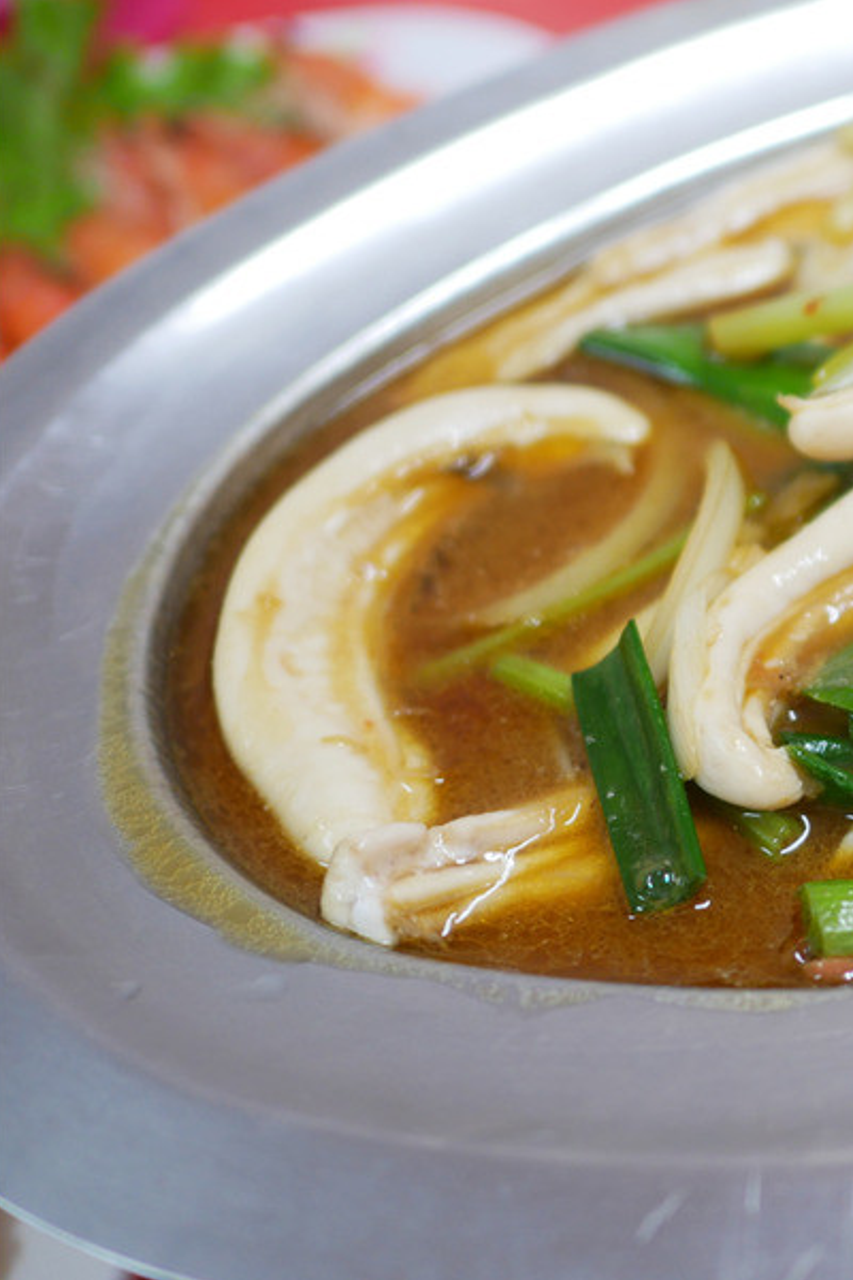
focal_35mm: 52
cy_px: 559
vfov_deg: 38.1
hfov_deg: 23.5
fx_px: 1848
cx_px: 1058
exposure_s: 1/60
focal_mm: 15
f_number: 1.7
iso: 250
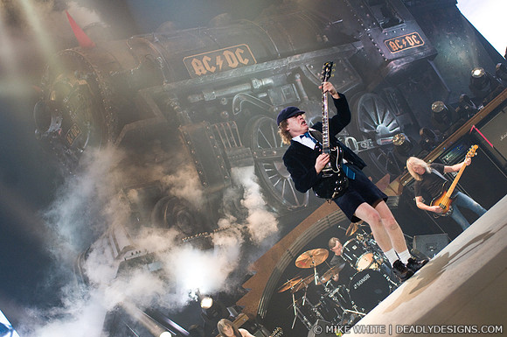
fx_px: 928
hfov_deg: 30.6
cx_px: 254
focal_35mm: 66
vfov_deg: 20.6
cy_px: 168
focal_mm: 44
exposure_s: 1/320
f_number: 4
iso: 800
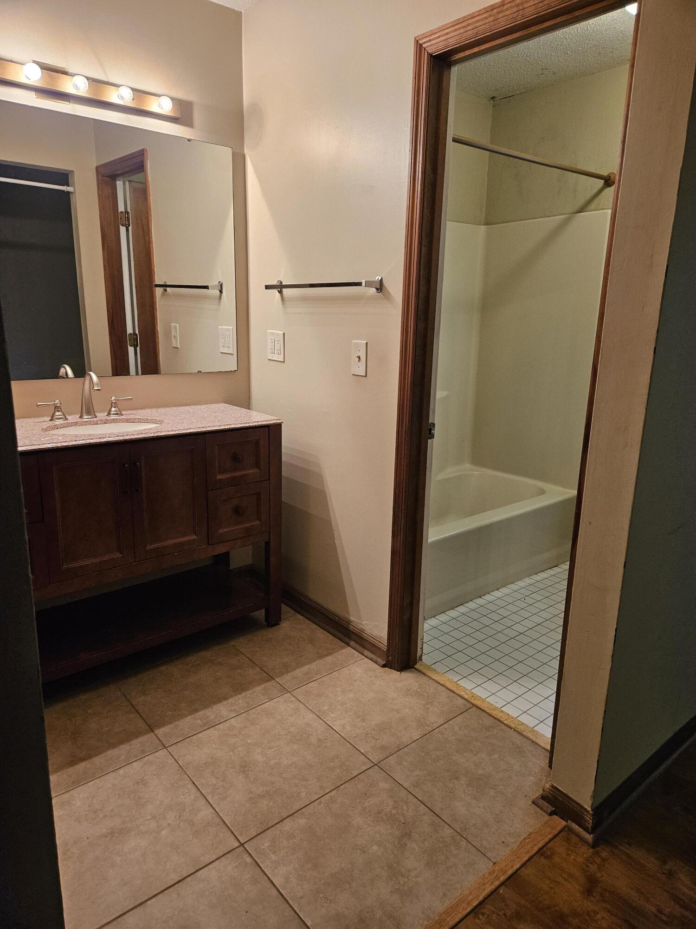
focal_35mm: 23
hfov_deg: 58.9
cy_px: 464
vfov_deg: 73.9
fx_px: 617
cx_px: 348
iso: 250
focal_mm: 5.4
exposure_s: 1/120
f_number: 1.8
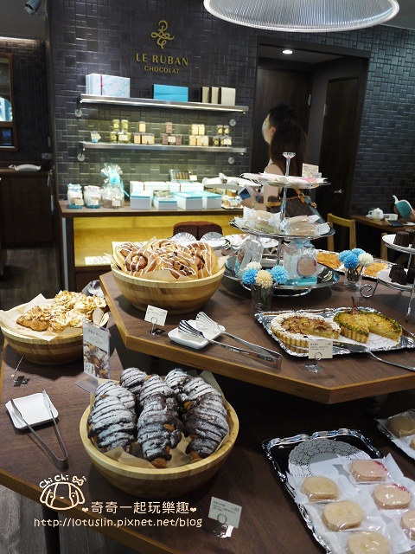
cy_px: 277
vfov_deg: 63.4
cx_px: 208
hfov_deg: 49.7
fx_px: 448
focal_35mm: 28
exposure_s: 1/60
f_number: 2.5
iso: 250
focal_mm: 14
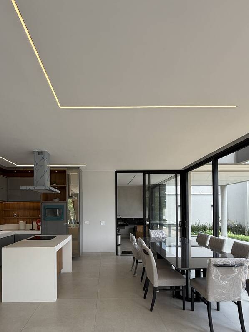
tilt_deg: +0.9
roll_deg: -0.2
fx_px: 182
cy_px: 210
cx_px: 109
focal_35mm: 19
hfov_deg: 68.4
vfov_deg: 82.8
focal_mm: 2.22
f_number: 2.2
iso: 50
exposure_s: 1/183
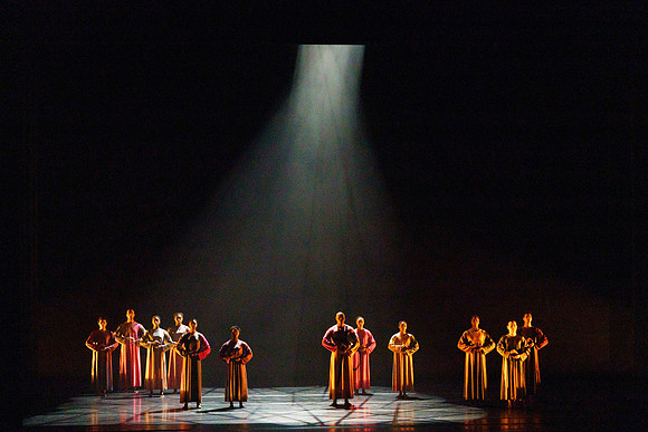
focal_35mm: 100
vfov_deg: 13.7
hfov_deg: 20.4
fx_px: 1800
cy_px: 216
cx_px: 324
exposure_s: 1/250
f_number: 5.6
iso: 5000
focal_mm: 100
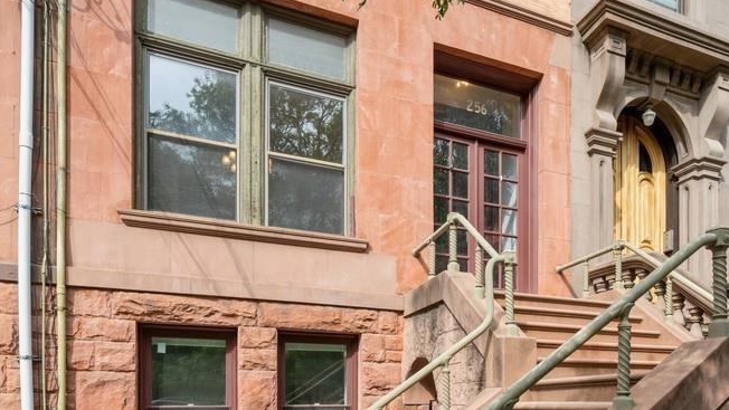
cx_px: 468
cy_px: 330
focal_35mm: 26
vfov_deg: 42.4
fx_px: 503
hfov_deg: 70.4
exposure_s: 1/100
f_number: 11
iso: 200
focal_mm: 18
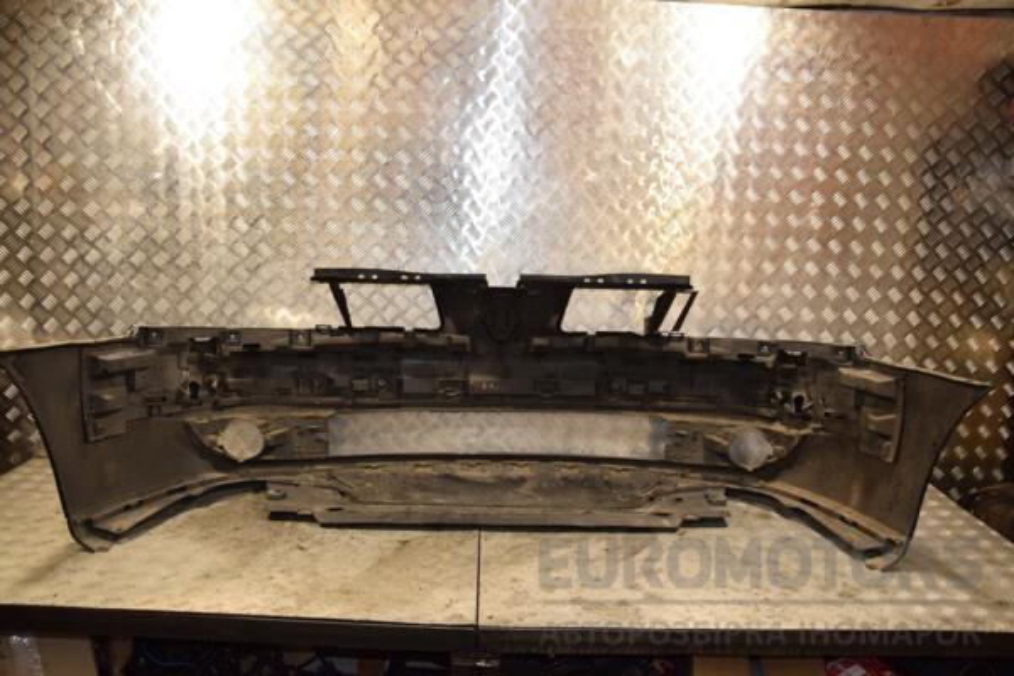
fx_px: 887
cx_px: 507
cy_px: 338
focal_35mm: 32
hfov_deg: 59.5
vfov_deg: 41.7
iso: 800
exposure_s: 1/200
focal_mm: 21
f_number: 5
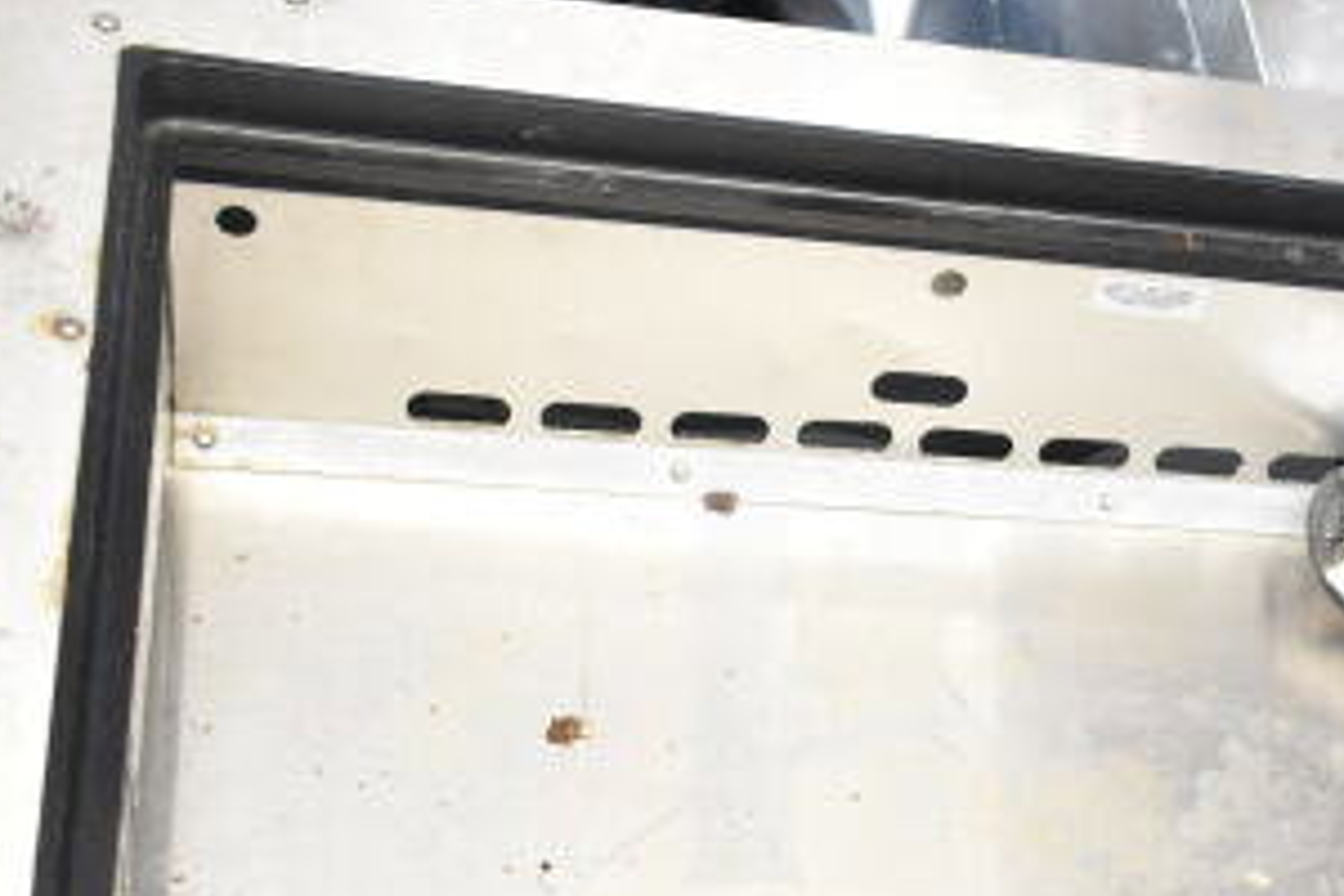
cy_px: 786
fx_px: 2501
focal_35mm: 67
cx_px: 1080
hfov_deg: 29.4
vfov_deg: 20.0
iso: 2000
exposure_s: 1/30
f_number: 3.8
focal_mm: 22
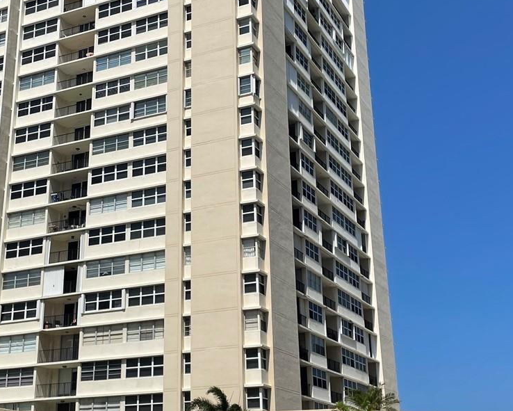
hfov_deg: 34.0
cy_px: 174
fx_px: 835
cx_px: 193
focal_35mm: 55
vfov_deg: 27.6
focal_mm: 4.2
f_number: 1.6
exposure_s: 1/6897
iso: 32
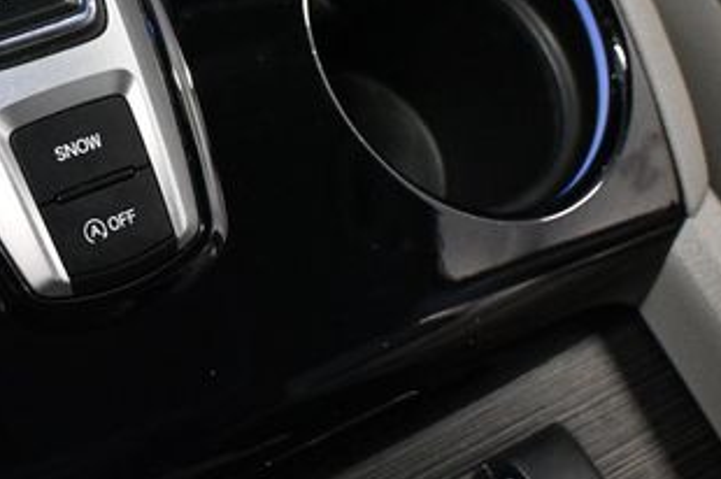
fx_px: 1240
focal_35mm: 62
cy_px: -12
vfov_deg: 21.0
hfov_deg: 30.1
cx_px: -5
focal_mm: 20
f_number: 3.8
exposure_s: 1/60
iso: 3600
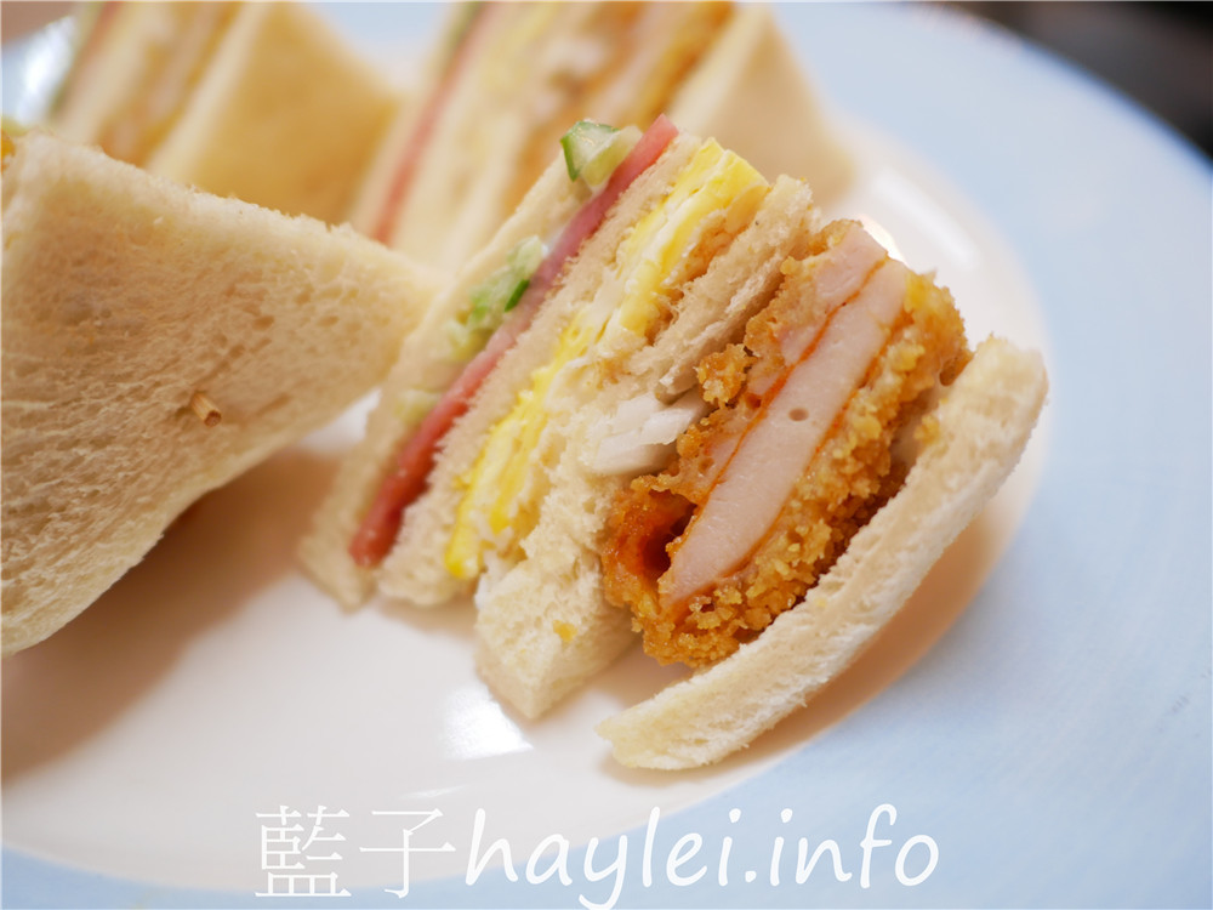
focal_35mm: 30
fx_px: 1051
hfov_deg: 60.0
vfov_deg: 46.8
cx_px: 606
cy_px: 455
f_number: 1.7
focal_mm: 15
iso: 250
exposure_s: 1/60
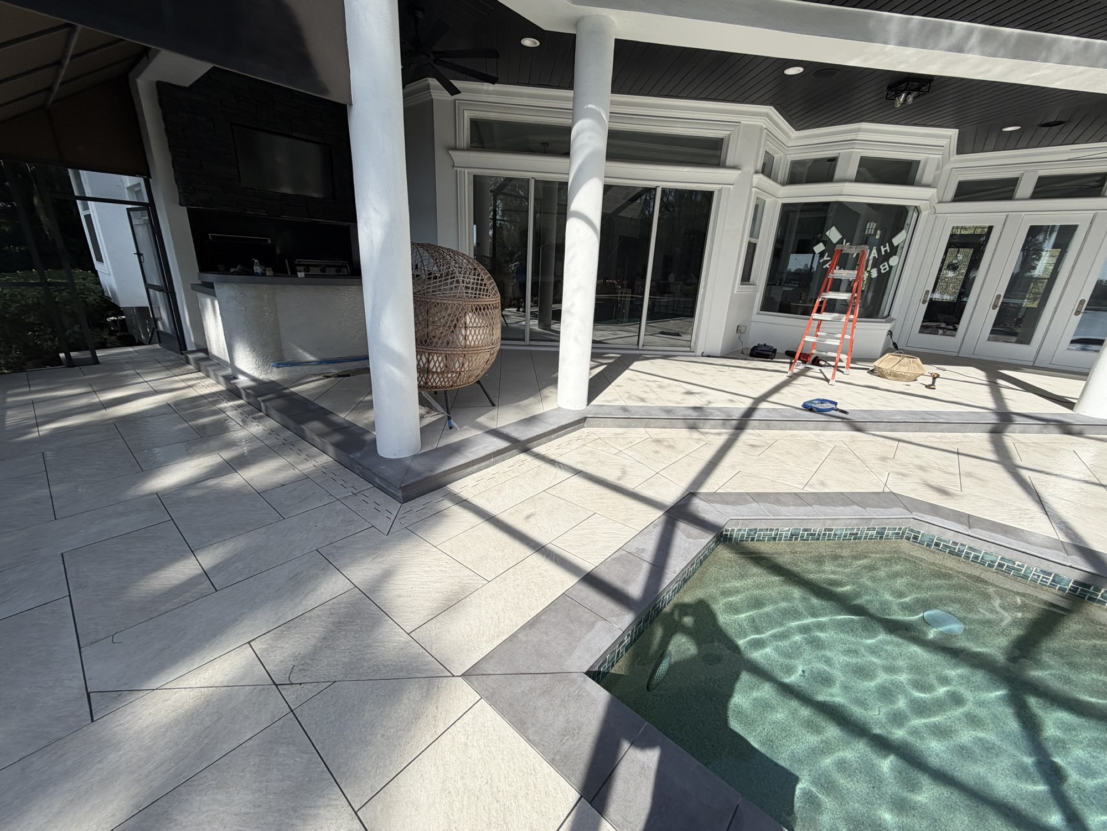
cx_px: 554
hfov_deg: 102.1
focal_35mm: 14
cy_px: 416
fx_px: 448
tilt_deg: -17.3
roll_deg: -2.5
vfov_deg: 85.7
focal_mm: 2.22
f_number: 2.2
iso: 40
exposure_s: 1/751
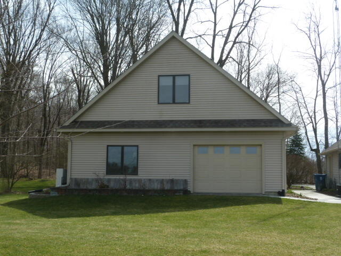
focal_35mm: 44
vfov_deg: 32.9
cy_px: 128
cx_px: 170
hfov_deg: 42.9
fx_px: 433
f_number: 4.5
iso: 80
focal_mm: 7.3
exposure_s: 1/400
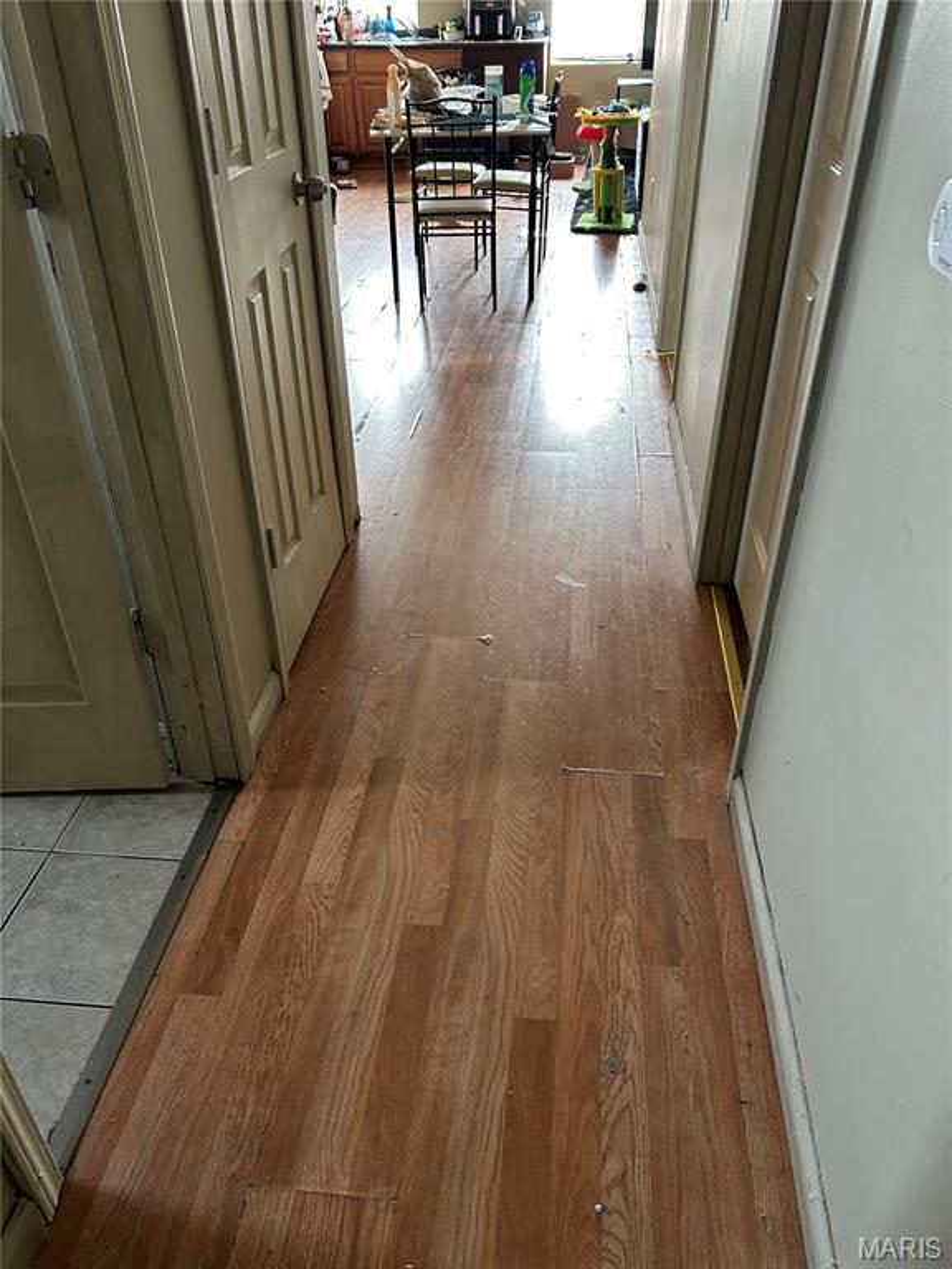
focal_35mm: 26
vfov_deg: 67.3
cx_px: 476
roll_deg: +2.8
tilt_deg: -30.5
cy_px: 634
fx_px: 953
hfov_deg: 53.1
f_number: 1.5
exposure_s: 1/60
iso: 125
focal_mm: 5.7
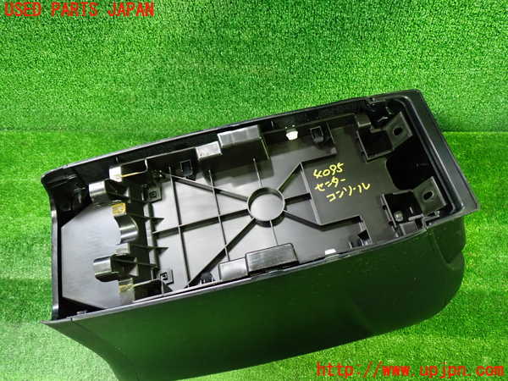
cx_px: 254
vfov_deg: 46.8
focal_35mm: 30
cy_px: 190
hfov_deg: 60.0
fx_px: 440
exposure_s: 1/25
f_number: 2.3
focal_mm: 5.4
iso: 800
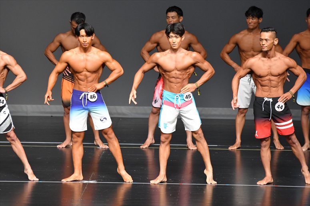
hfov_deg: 6.9
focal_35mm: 300
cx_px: 155
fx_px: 2582
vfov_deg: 4.6
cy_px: 103
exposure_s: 1/400
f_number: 5.6
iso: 3200
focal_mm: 200
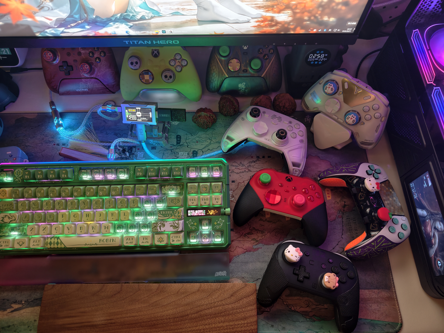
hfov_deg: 71.6
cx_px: 222
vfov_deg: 56.8
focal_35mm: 24
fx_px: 308
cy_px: 166
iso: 351
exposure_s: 1/33.3
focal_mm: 7
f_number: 1.57
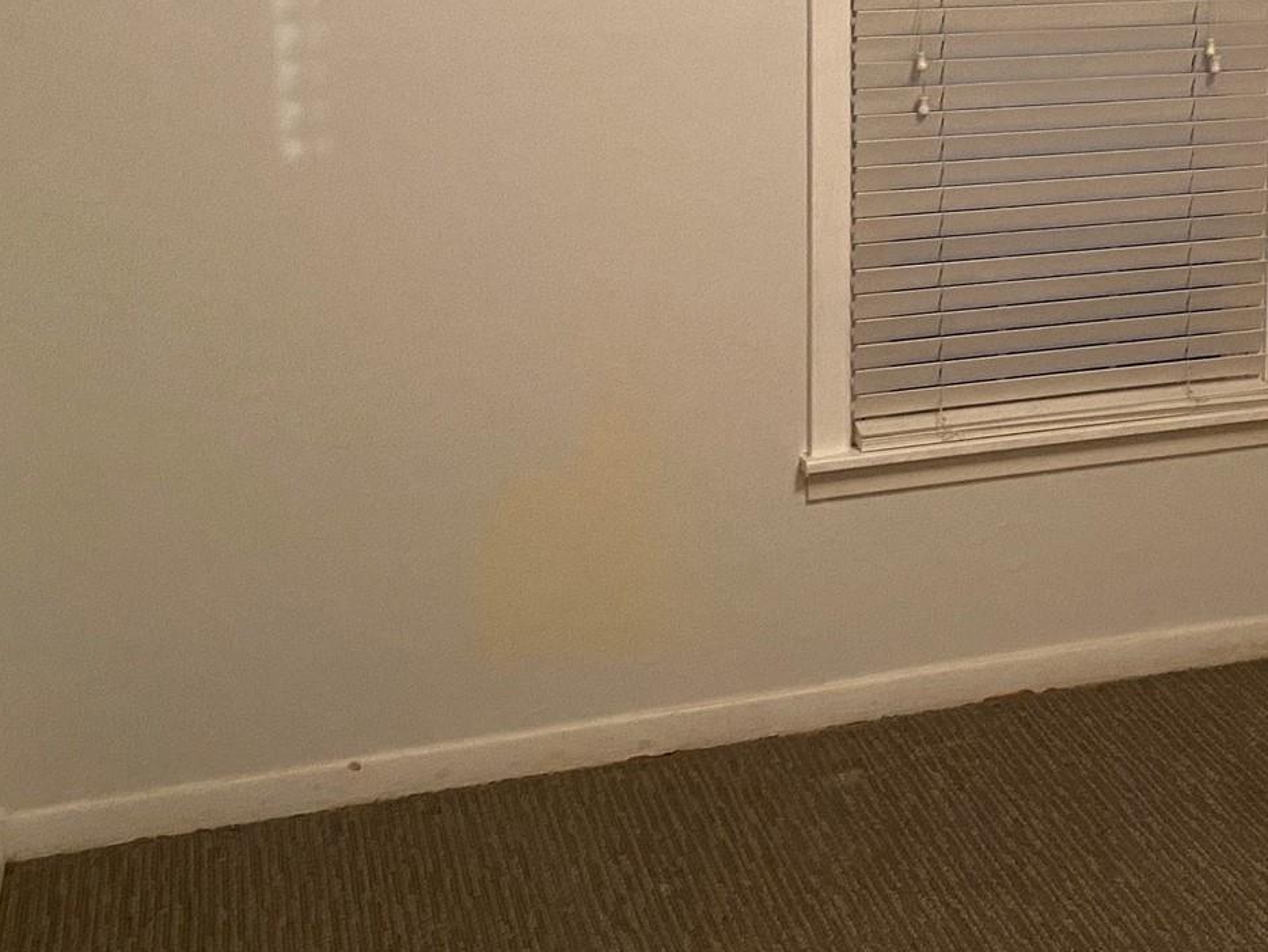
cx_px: 1105
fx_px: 2088
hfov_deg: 32.3
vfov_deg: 24.9
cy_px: 86
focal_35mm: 57
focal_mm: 4.25
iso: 500
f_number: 1.8
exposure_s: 1/30
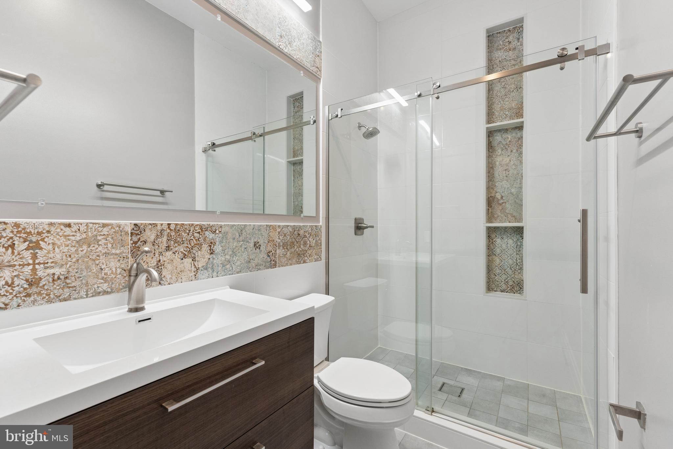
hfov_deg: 97.5
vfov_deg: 74.4
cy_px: 224
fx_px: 295
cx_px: 336
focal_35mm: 16
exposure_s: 1/80
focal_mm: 15.8
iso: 1250
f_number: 7.1
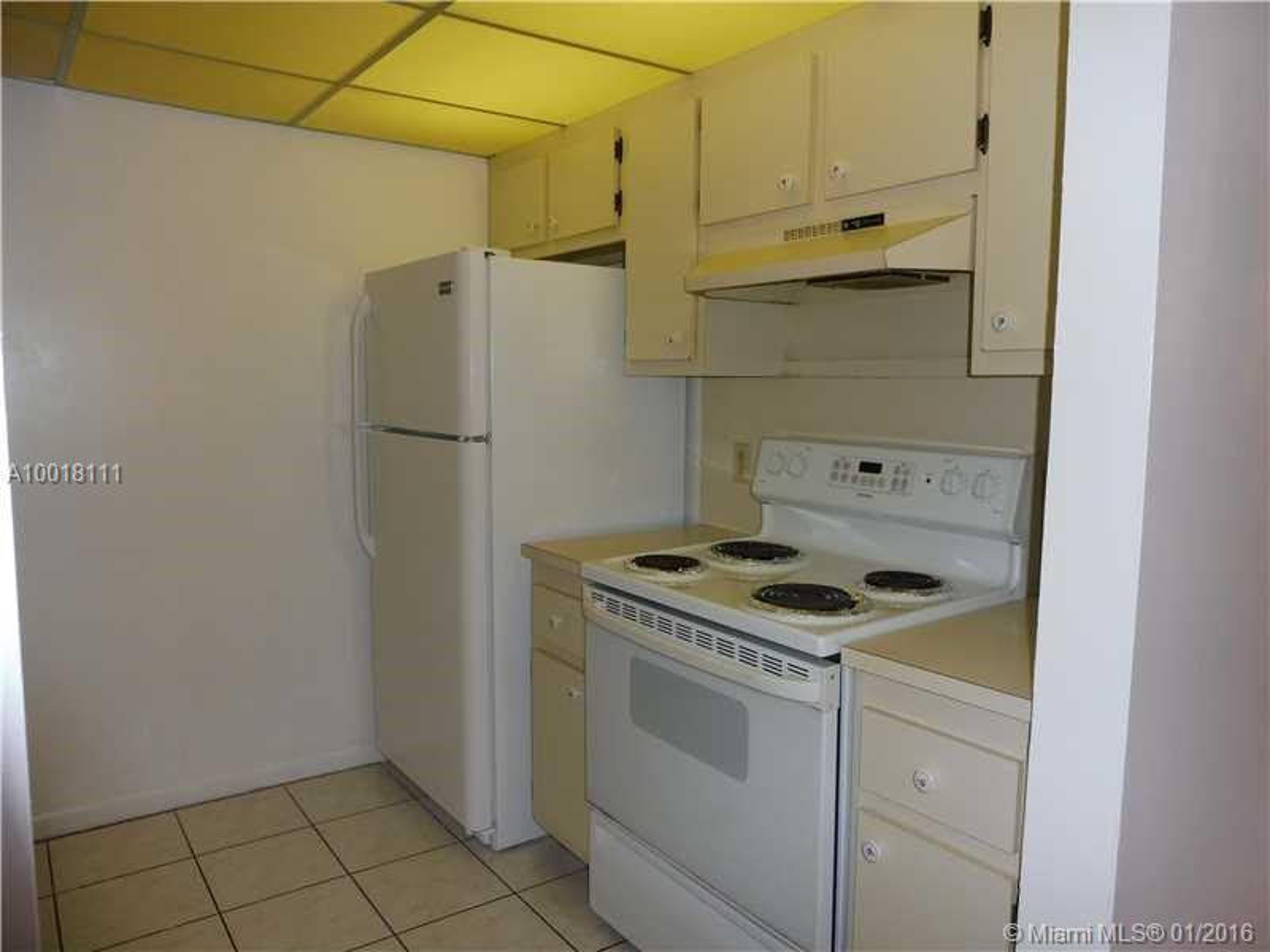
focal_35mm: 24
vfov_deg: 56.8
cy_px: 476
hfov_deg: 71.6
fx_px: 881
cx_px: 635
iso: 200
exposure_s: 1/60
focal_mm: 4.3
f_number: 4
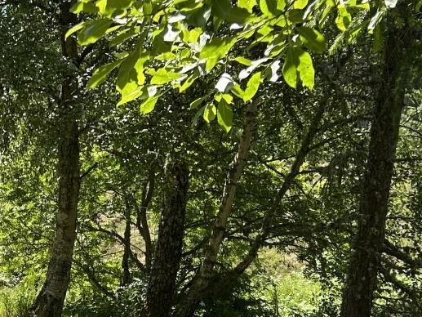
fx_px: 1256
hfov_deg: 18.4
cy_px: 330
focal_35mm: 103
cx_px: -26
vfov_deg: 14.1
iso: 50
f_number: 1.5
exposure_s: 1/1779
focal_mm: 5.7
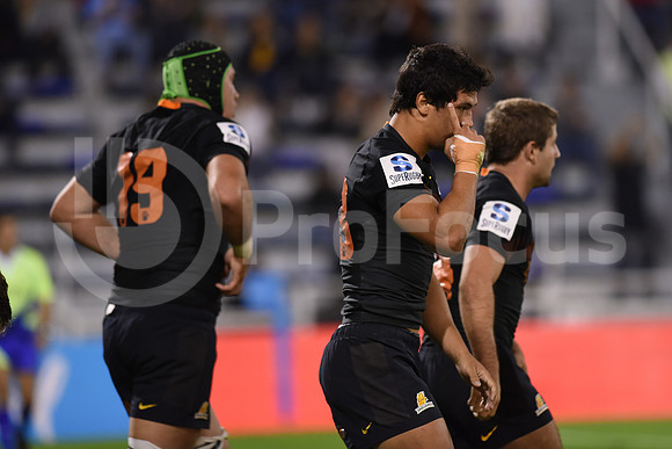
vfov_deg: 4.6
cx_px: 336
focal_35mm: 300
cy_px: 224
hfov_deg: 6.9
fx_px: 5601
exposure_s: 1/800
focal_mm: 300
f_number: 2.8
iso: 2000
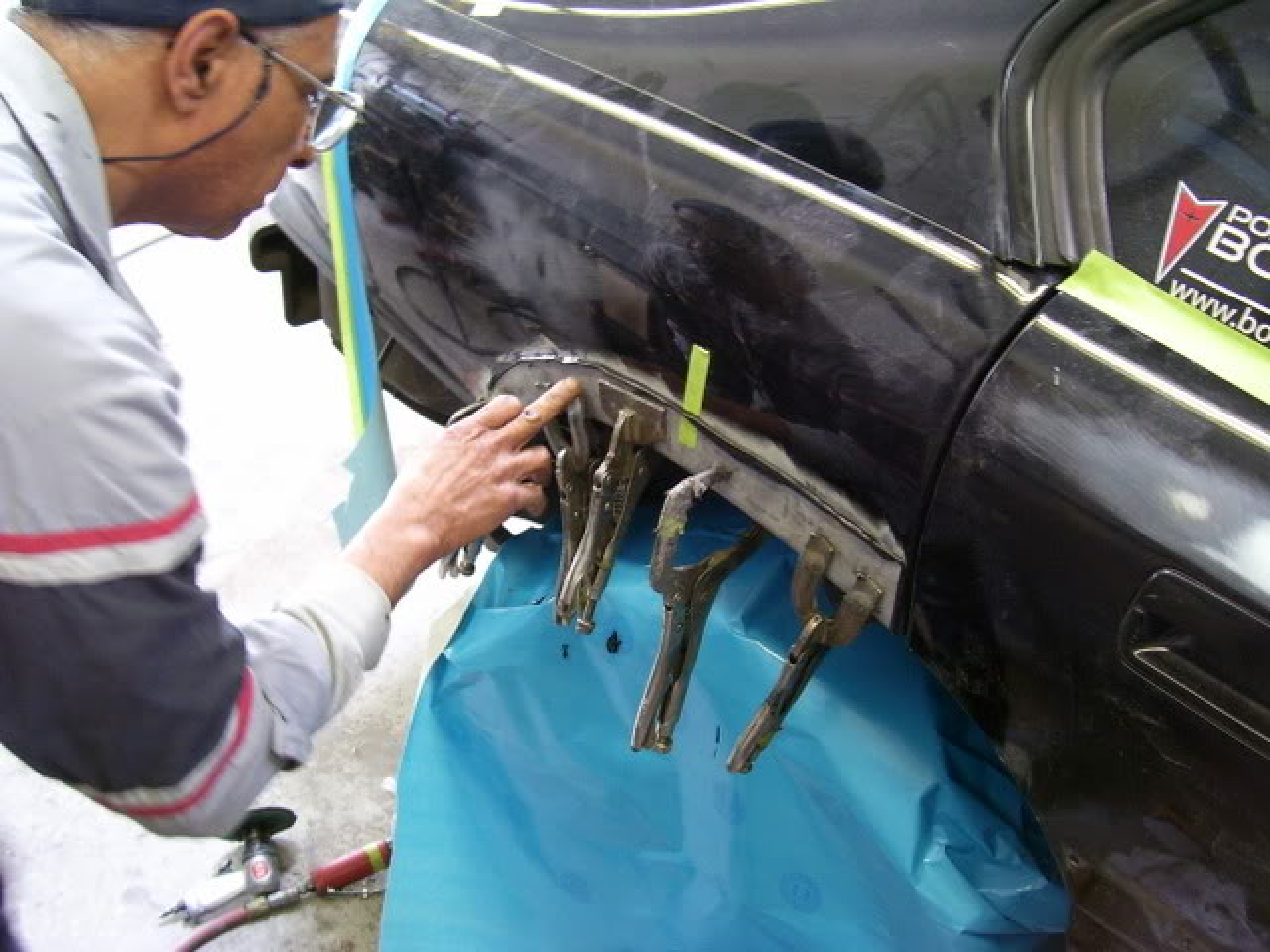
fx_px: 1247
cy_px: 476
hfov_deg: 54.0
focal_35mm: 34
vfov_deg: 41.8
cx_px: 635
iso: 160
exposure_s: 1/20
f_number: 2.7
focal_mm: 5.6
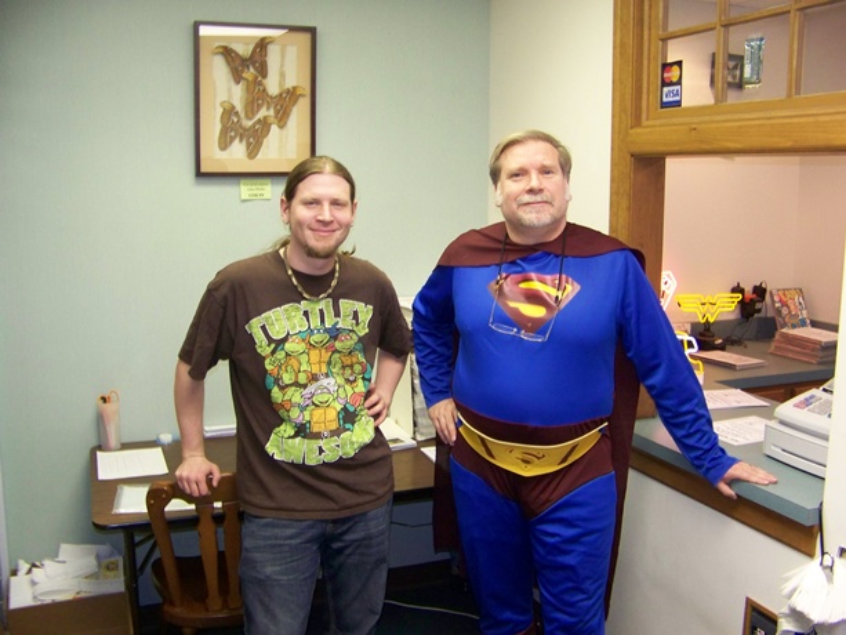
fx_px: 880
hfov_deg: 51.3
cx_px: 423
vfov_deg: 39.7
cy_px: 318
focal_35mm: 36
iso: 200
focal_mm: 5.85
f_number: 2.8
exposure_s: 1/30
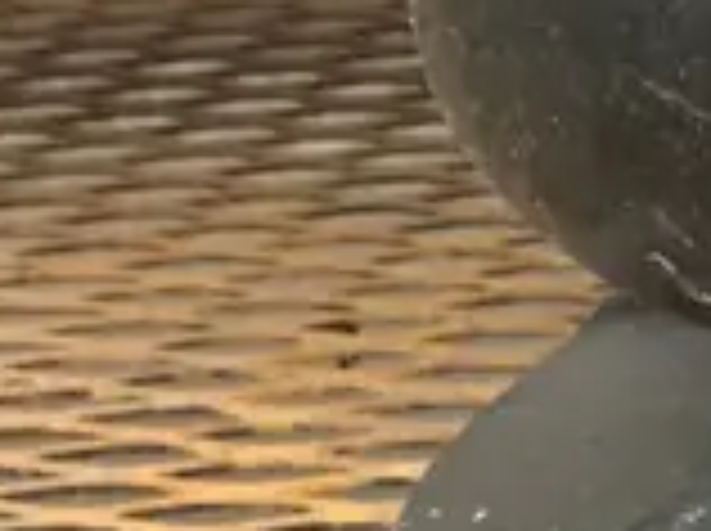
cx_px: 1516
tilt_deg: -6.1
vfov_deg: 7.7
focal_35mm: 188
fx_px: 3856
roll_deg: +0.4
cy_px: -360
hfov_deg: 9.7
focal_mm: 4.15
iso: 100
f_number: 2.2
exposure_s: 1/10
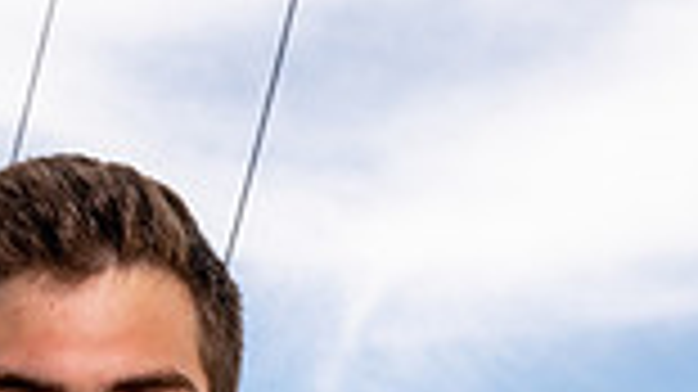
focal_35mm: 131
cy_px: 937
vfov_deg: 8.5
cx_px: 54
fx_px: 2423
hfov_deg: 16.2
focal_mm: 43
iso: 100
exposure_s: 1/125
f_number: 10
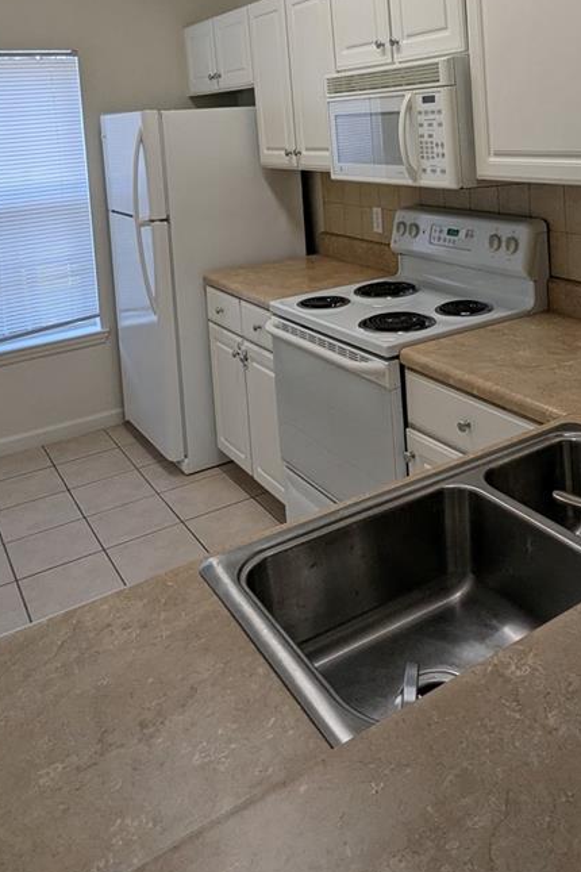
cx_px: 375
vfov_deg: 55.7
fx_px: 750
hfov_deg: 41.9
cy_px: 166
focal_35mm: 31
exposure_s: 1/120
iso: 38
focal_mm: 2.35
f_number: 2.2
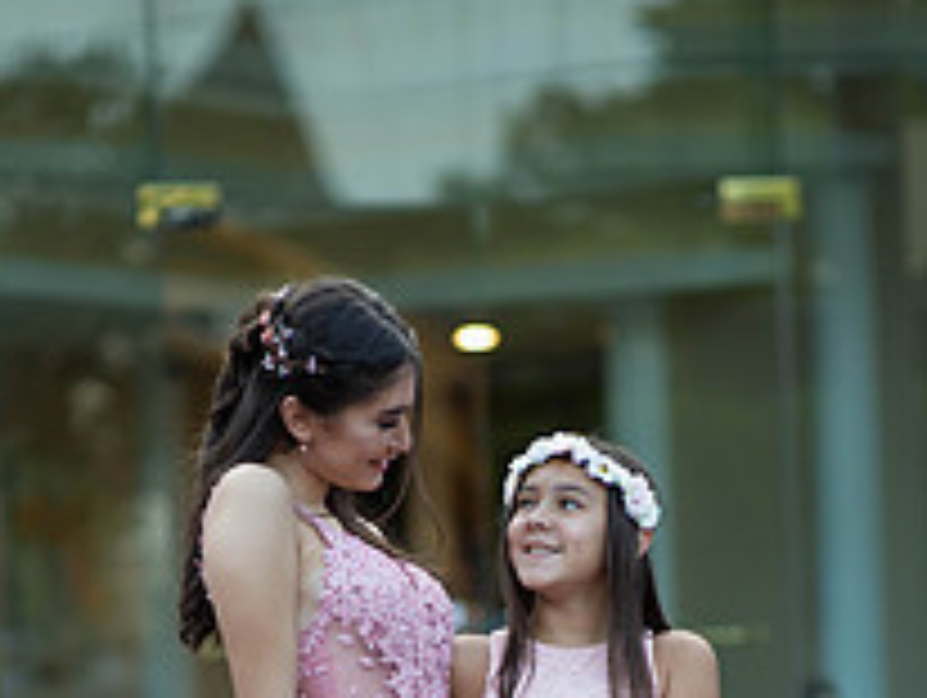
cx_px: 470
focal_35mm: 178
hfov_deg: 11.1
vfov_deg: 8.3
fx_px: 4772
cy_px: 896
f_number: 2
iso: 250
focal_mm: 85
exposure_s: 1/800
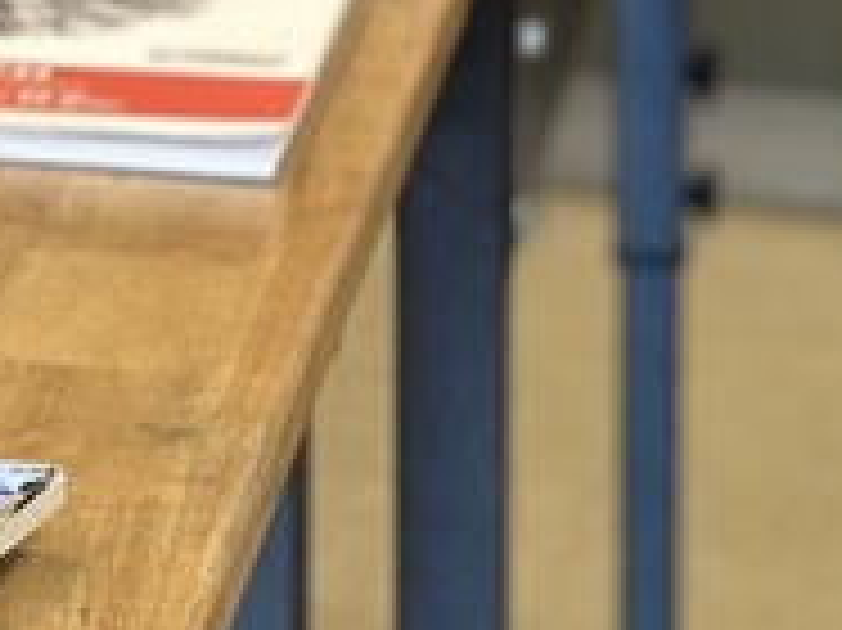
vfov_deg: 5.6
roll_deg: +0.5
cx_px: -1040
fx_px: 6393
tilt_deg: -9.6
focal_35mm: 263
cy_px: -513
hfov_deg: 7.2
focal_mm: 6.86
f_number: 1.78
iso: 160
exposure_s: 1/60
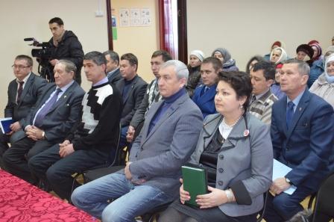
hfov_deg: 38.9
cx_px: 167
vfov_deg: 26.4
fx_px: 472
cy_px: 111
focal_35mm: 51
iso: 2800
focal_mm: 34
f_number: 5
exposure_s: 1/60
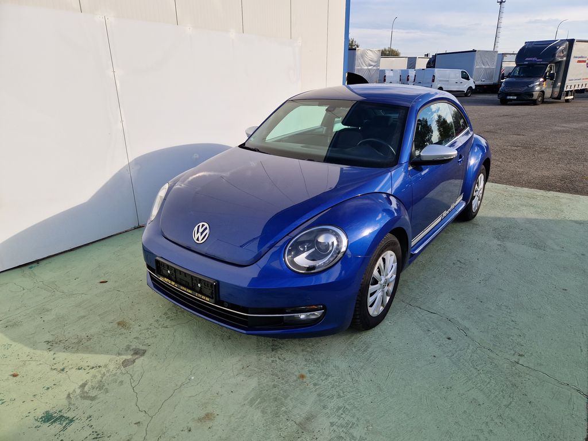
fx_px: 391
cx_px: 294
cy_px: 220
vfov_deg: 58.9
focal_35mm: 23
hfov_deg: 73.9
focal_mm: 5.4
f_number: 1.8
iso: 50
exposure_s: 1/980
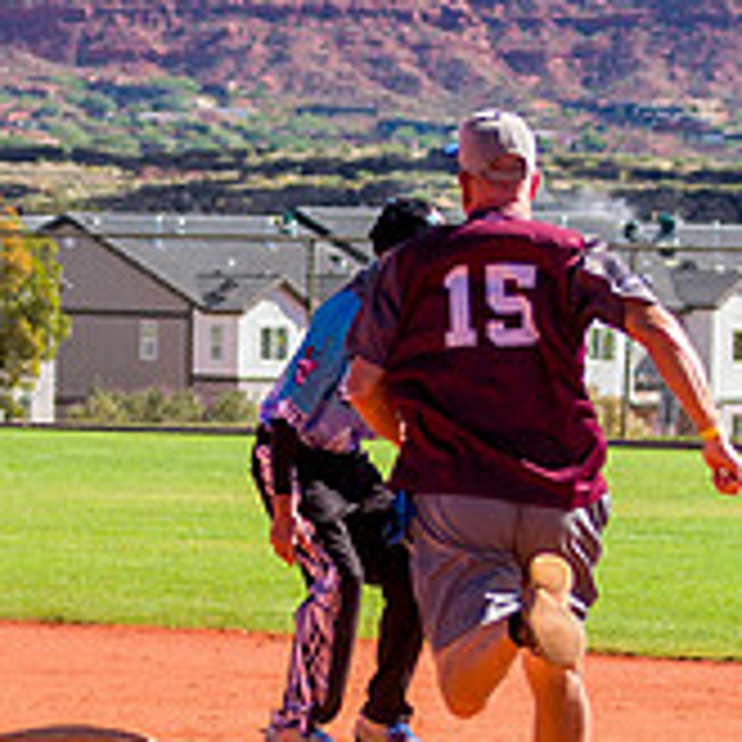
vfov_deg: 4.1
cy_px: 571
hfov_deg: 4.1
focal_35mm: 430
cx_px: -32
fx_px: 10428
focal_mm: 80
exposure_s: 1/1600
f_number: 4.5
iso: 400
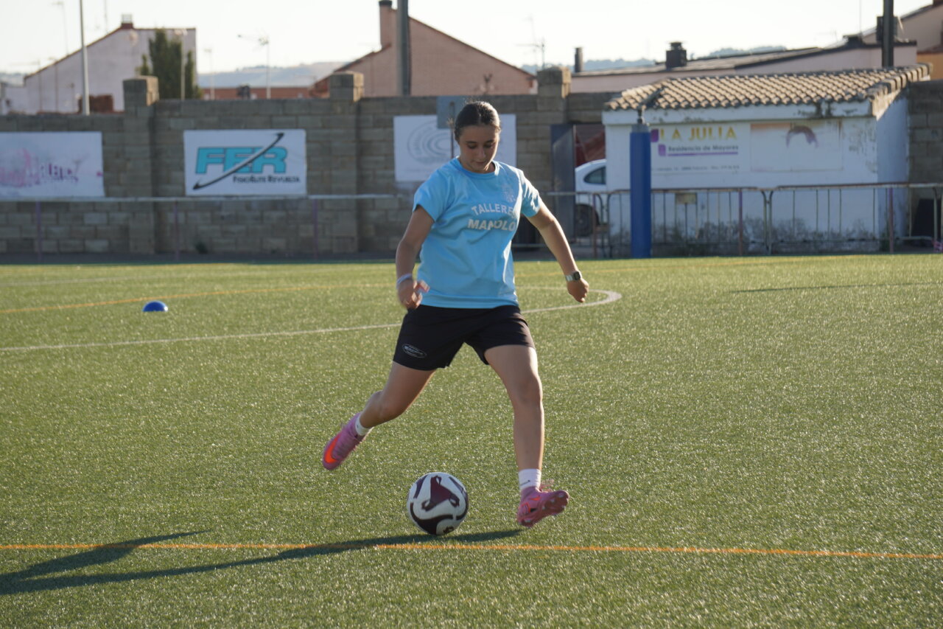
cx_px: 472
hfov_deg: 11.5
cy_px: 314
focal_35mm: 178
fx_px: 4675
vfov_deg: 7.7
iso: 100
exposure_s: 1/200
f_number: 6.3
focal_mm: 119
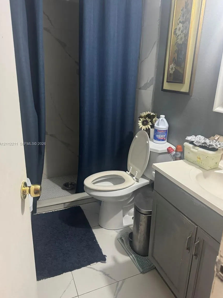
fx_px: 215
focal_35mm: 25
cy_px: 144
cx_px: 114
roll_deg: -0.7
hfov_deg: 54.9
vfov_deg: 69.4
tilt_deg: -17.6
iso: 800
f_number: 1.78
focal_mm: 6.76
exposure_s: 1/40
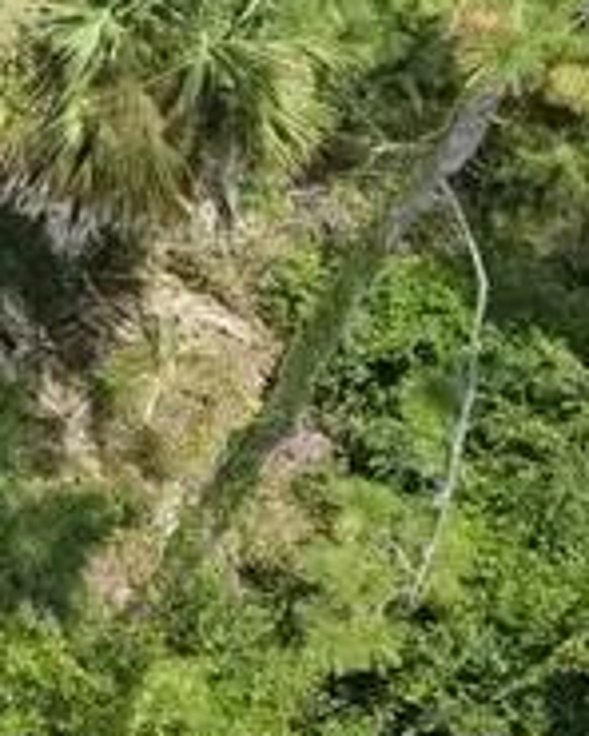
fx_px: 2833
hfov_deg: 9.6
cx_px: -1094
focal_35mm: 130
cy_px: -223
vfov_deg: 14.2
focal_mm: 8.67
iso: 290
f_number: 1.8
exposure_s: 1/4000
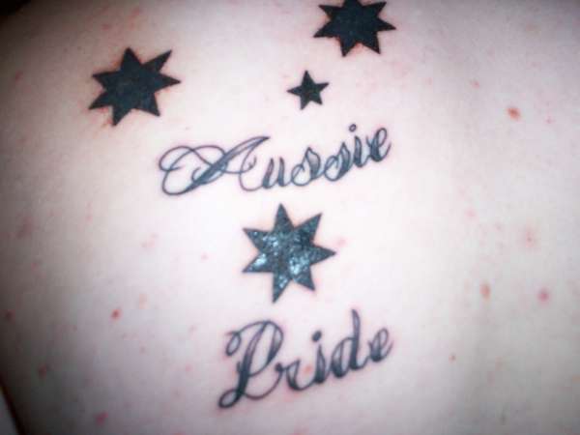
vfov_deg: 39.7
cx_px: 290
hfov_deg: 51.4
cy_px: 218
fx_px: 603
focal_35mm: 36
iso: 140
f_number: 4.5
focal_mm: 5.9
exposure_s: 1/64
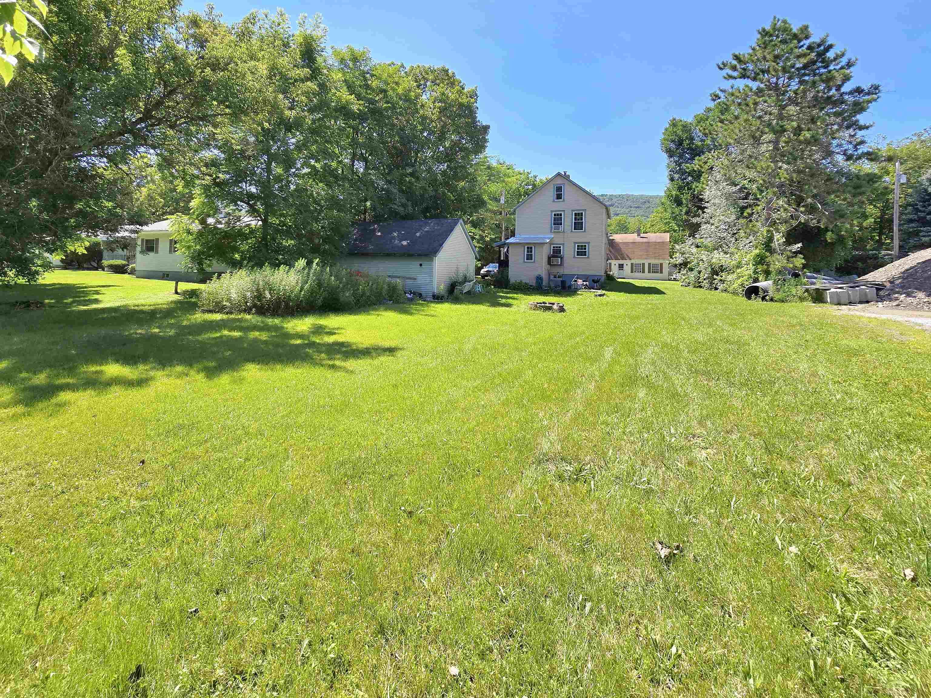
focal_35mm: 13
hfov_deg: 106.2
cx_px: 466
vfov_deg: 89.9
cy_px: 349
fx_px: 350
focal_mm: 2.2
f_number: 2.2
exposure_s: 1/1517
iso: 50
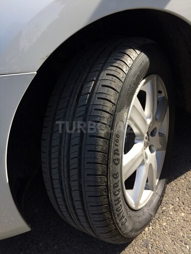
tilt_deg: -27.3
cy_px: 127
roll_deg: +16.6
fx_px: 213
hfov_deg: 48.2
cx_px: 96
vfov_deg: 61.7
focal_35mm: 29
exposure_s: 1/733
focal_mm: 4.15
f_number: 2.2
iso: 32
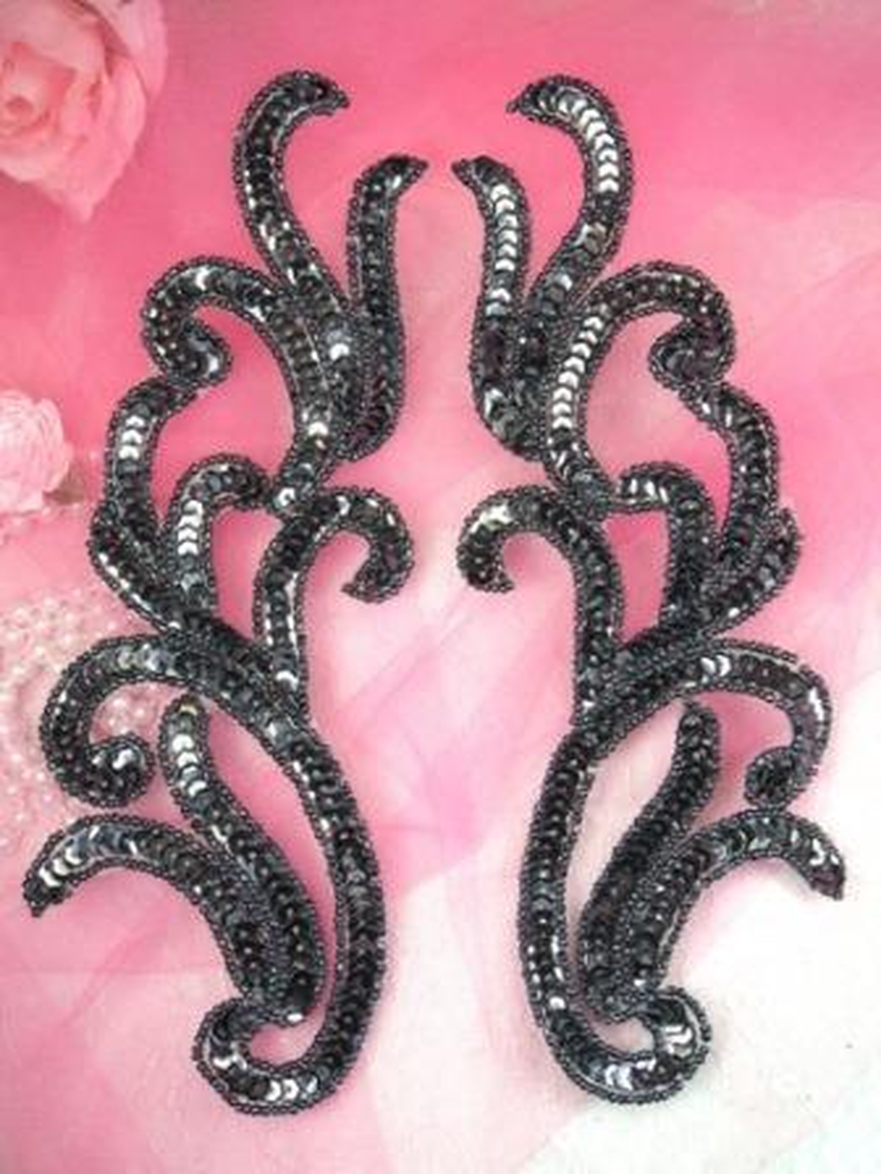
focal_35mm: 46
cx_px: 440
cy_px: 587
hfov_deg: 31.5
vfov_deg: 41.2
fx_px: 1561
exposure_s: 1/125
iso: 80
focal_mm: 8.3
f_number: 4.7
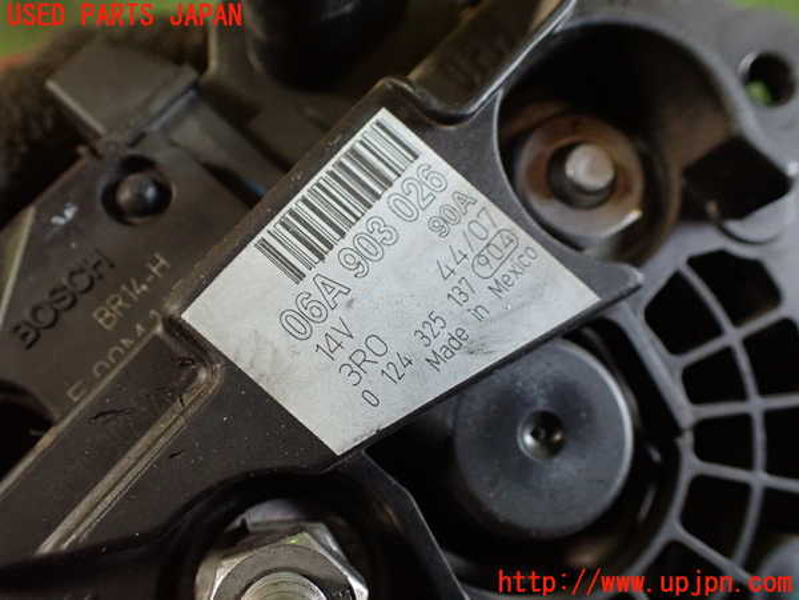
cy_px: 300
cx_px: 400
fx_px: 692
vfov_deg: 46.8
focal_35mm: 30
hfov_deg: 60.0
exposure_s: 1/100
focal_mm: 5.4
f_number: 2.3
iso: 800
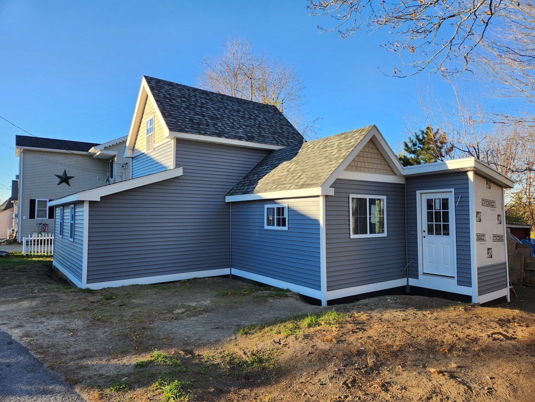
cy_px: 201
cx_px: 268
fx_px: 355
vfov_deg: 58.9
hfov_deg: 73.9
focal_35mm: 23
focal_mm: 5.4
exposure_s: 1/420
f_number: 1.8
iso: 20
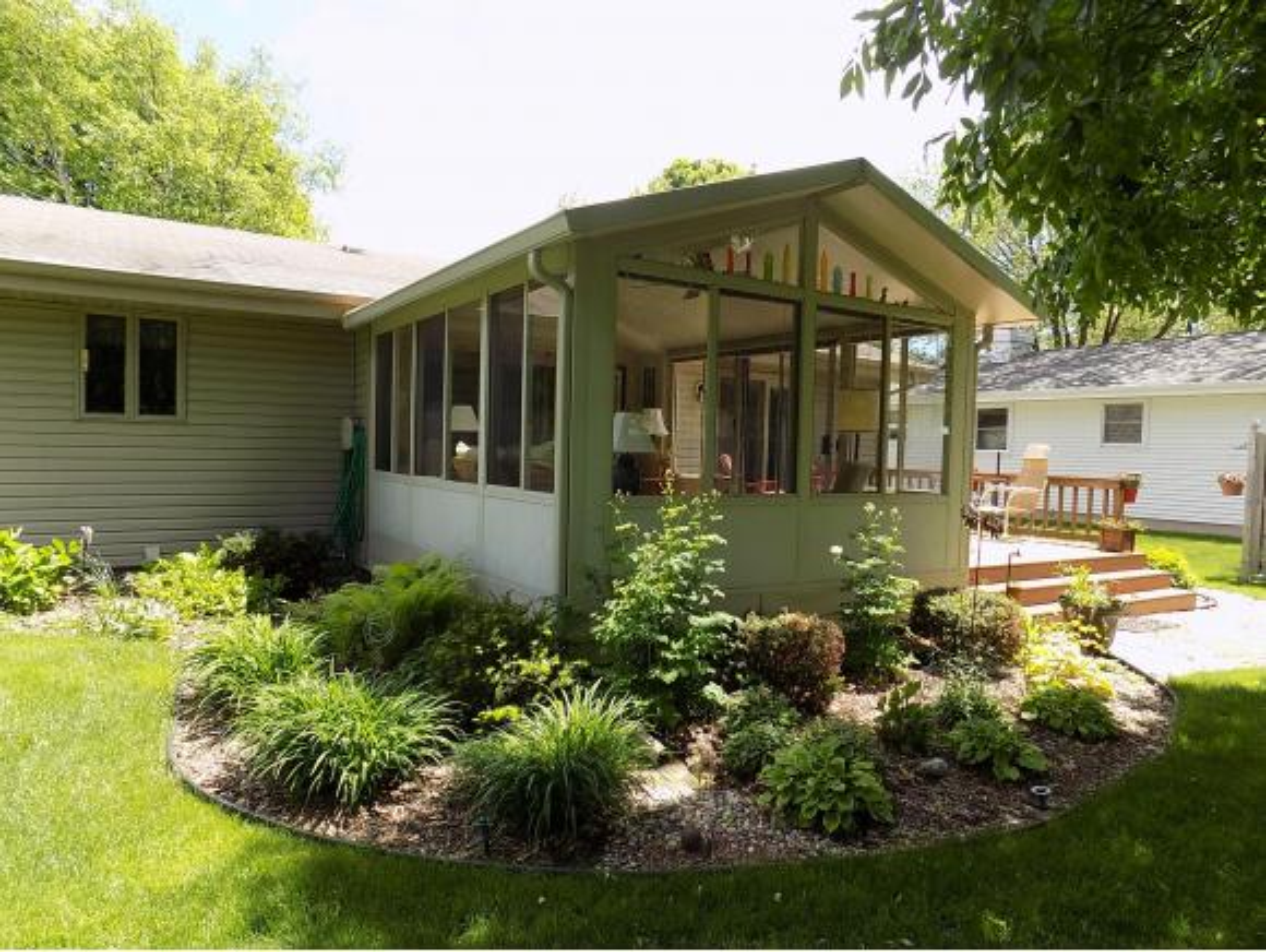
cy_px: 476
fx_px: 842
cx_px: 633
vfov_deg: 59.0
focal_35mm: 23
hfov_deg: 73.9
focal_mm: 4
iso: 80
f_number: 3.1
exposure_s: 1/320
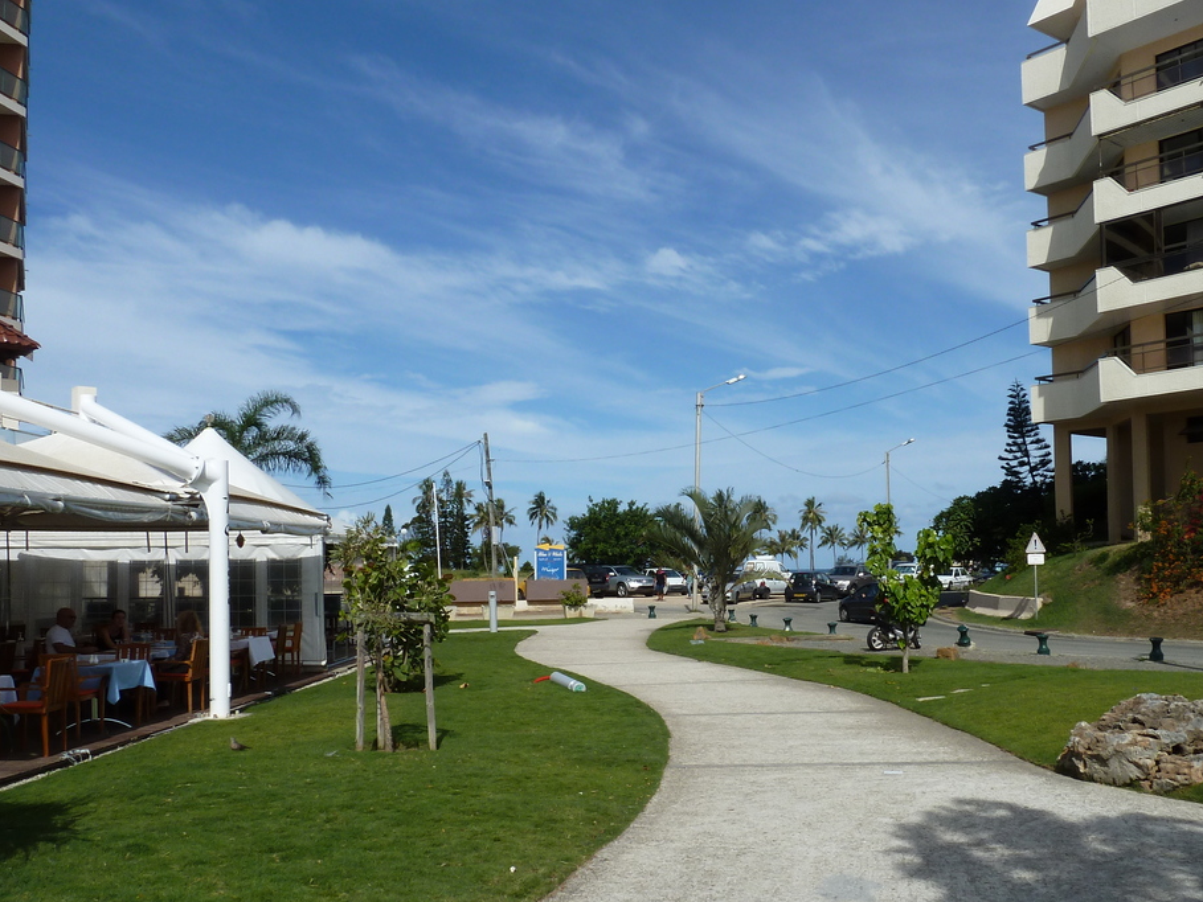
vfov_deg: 42.8
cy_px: 529
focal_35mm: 33
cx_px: 707
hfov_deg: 55.0
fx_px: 1147
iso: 80
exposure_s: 1/500
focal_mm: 4.1
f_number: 5.6
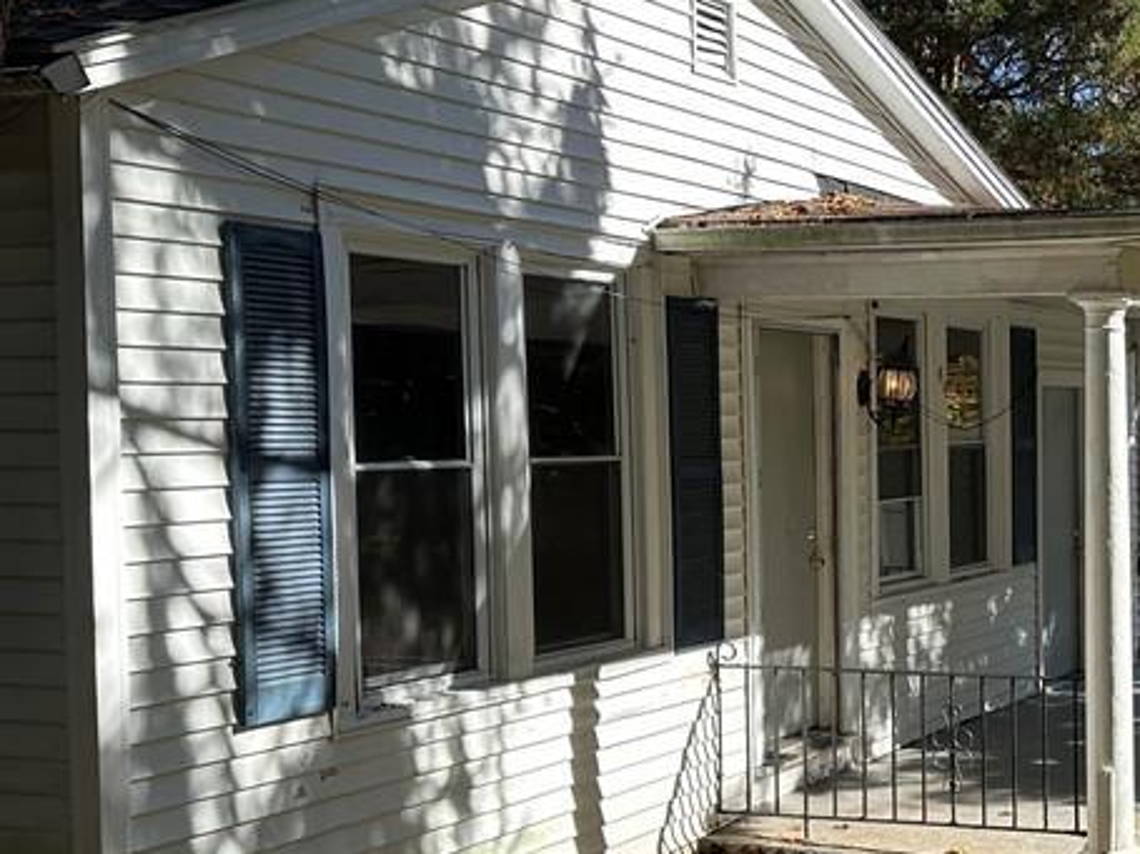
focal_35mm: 54
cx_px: 1203
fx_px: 1778
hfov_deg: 32.1
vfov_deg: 27.0
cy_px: 496
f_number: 1.78
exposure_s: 1/1639
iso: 80
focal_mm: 6.86
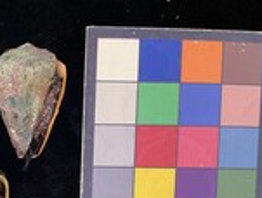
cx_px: -5
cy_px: 201
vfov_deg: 21.2
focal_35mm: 67
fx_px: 508
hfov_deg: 27.1
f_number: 1.8
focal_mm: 3
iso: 40
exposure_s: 1/60
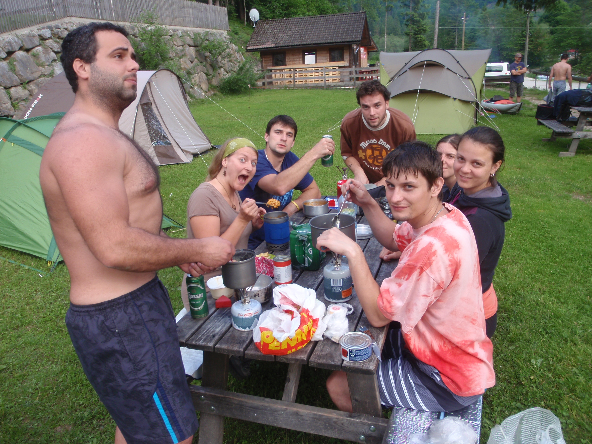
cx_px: 296
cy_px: 222
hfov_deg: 63.4
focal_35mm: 28
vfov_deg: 49.7
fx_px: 479
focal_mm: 5
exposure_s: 1/60
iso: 64
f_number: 3.5
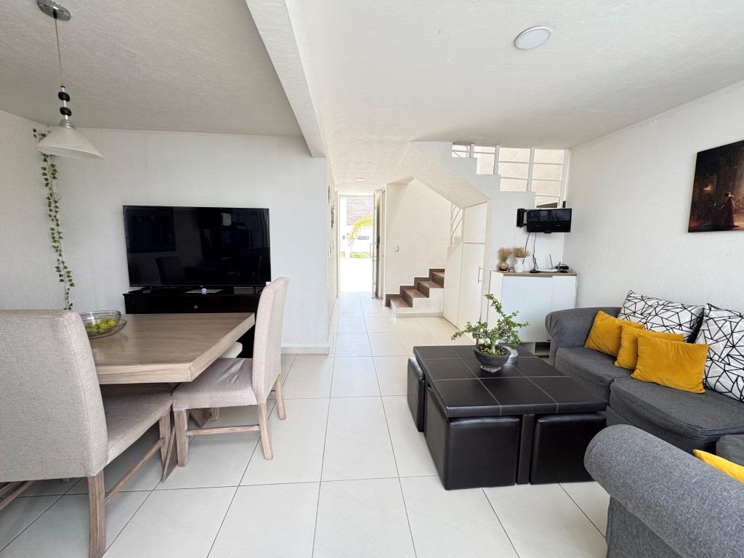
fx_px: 301
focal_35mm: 14
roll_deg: -0.3
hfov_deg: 102.1
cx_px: 372
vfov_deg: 85.7
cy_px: 279
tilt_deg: -8.0
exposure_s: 1/99
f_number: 2.2
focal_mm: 2.22
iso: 125
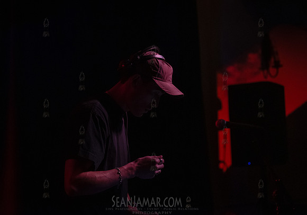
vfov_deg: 15.0
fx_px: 817
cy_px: 101
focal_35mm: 94
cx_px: 140
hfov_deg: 21.3
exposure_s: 1/320
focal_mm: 86
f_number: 2.8
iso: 8000
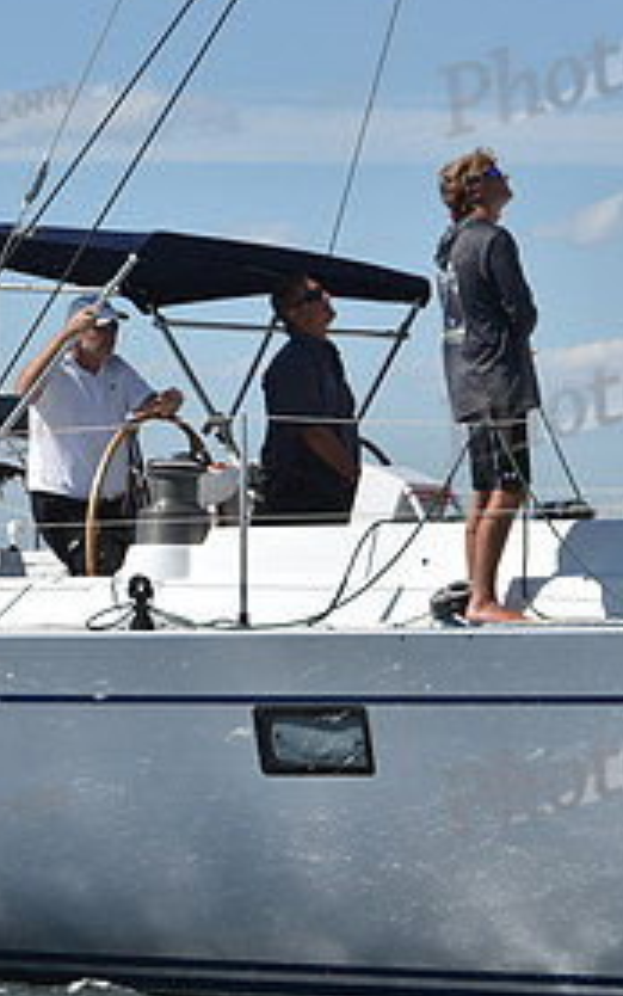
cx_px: 258
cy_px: 611
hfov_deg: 5.9
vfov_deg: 9.4
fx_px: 6052
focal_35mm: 223
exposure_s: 1/1250
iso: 320
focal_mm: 105
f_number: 10
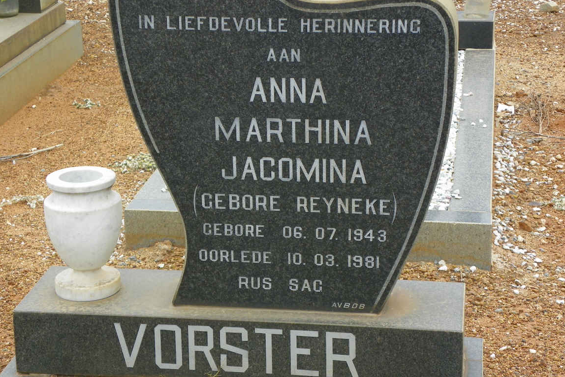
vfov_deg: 15.7
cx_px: 279
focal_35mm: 87
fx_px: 1365
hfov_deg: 23.4
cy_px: 185
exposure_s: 1/160
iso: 64
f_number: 4
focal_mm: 14.2
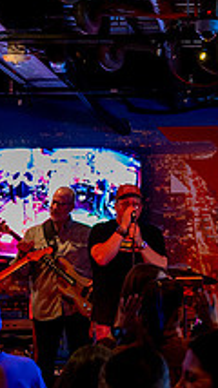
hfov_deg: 8.2
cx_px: 279
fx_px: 1494
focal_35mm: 145
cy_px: 107
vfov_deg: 14.8
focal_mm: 38
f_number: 4
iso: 6400
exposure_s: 1/30
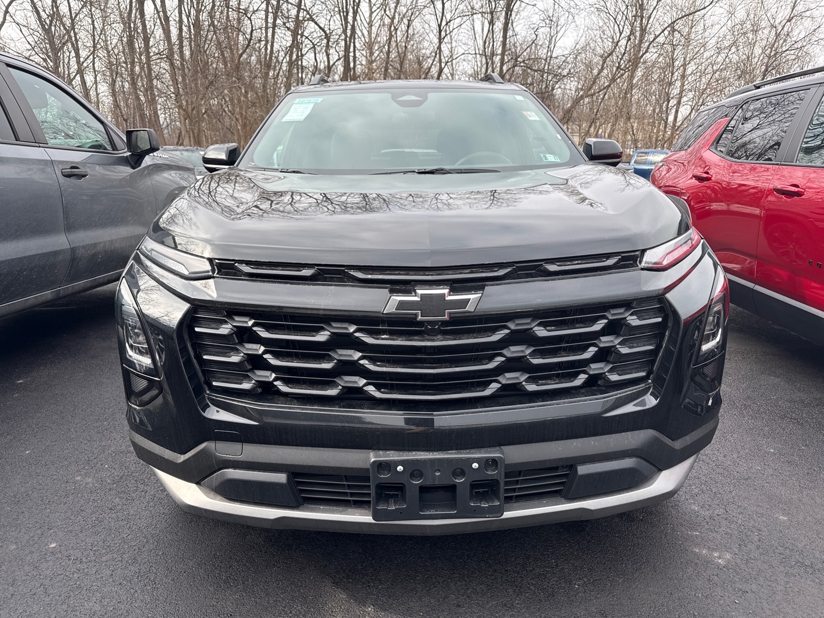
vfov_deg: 56.8
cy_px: 309
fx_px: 571
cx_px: 412
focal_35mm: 24
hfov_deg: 71.6
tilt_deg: -14.4
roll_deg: +0.2
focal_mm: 6.76
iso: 80
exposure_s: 1/967
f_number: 1.78
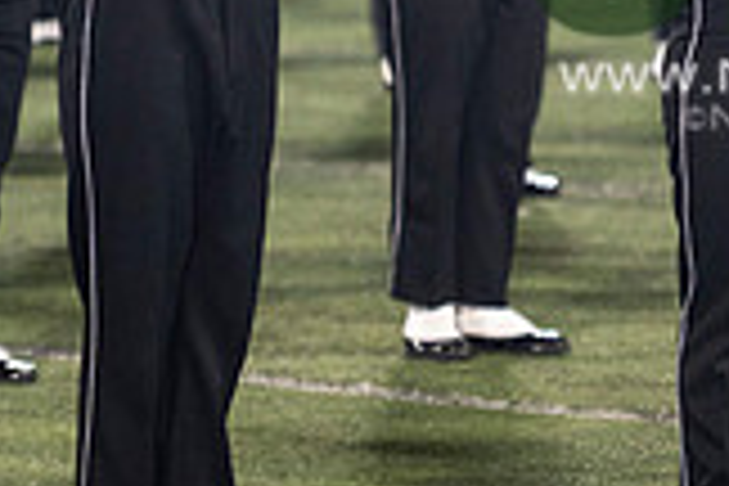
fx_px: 8849
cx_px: 868
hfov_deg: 4.7
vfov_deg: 3.1
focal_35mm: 437
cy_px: -86
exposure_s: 1/500
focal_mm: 122
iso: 1000
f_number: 2.8
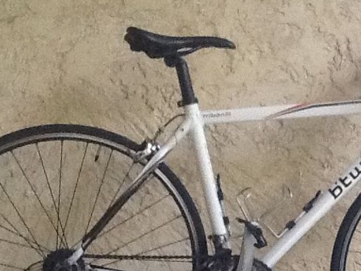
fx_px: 835
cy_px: 178
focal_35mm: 80
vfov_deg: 18.4
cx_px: 289
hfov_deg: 24.0
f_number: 2.4
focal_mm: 2.03
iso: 250
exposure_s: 1/30
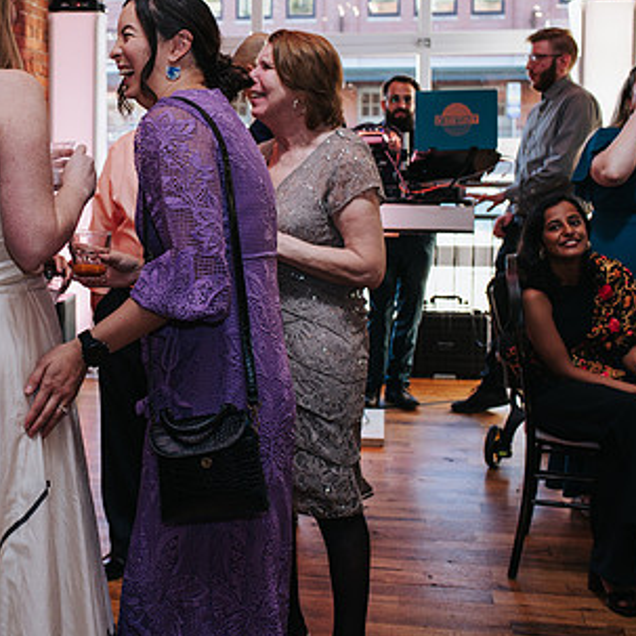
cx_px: 99
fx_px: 1185
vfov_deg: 29.9
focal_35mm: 57
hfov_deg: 29.2
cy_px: 239
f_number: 4
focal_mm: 35
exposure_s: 1/200
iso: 800
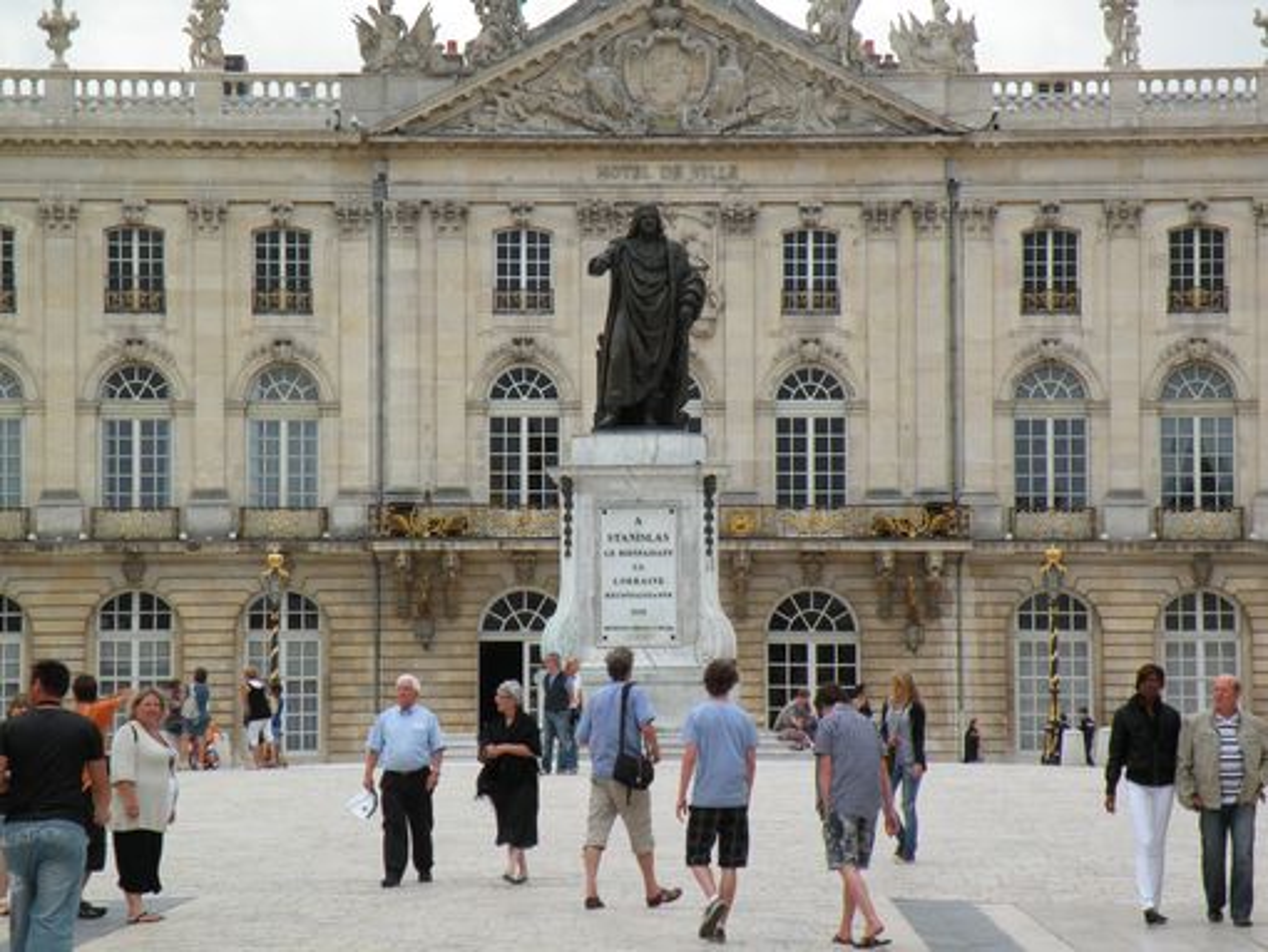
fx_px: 4728
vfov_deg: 11.5
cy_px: 476
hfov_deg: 15.3
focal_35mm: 129
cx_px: 634
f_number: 5.6
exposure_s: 1/204
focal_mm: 22.9
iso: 64
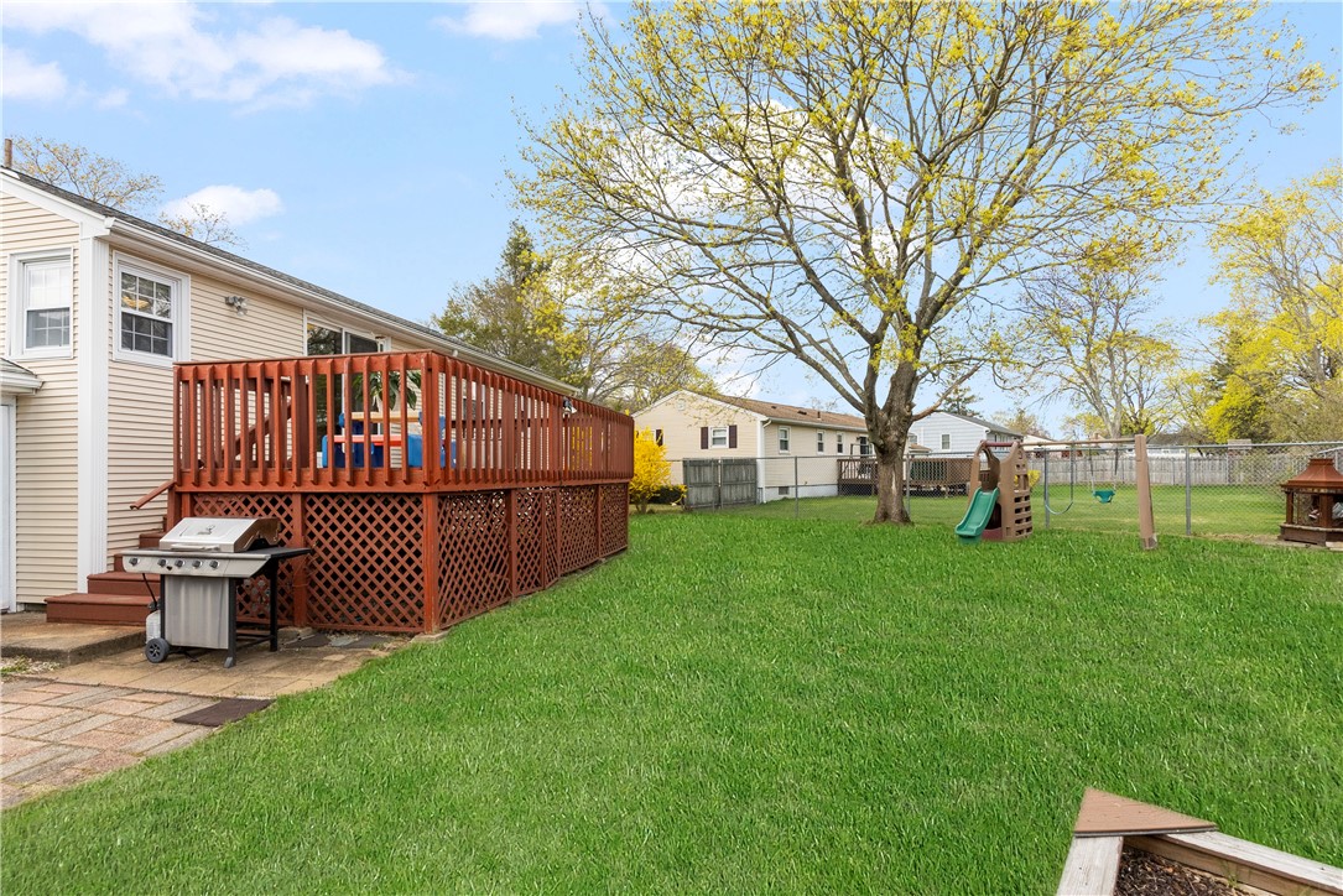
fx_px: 634
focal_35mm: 17
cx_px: 672
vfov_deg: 70.5
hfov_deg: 93.3
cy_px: 448
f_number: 7.1
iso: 640
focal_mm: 17
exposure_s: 1/800
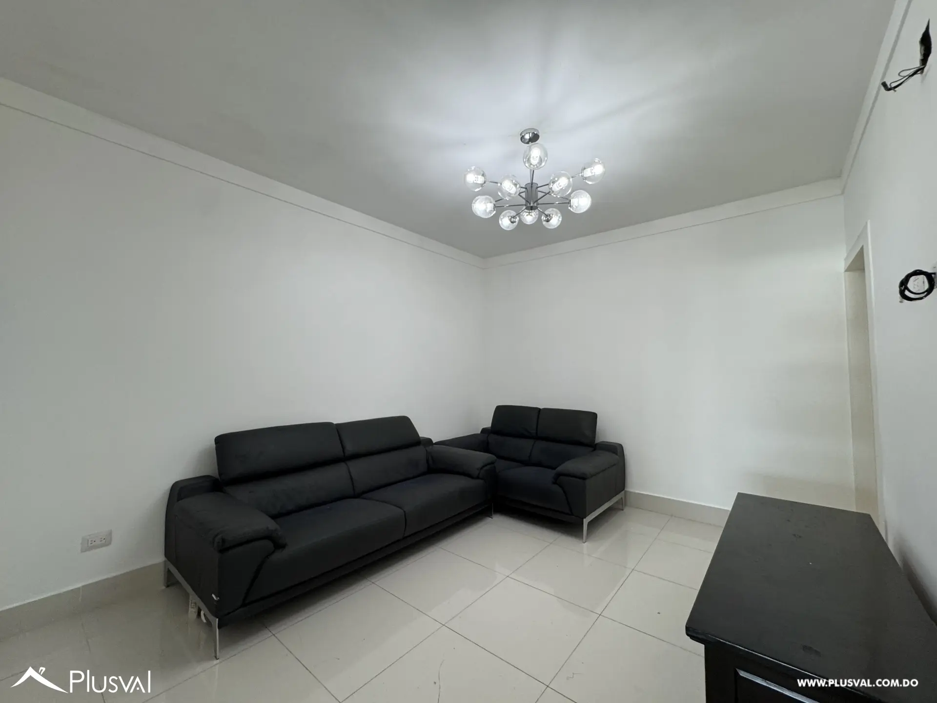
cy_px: 352
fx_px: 379
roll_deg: +0.2
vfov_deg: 85.7
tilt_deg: +2.9
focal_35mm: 14
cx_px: 468
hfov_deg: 102.1
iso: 160
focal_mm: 2.22
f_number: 2.2
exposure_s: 1/60
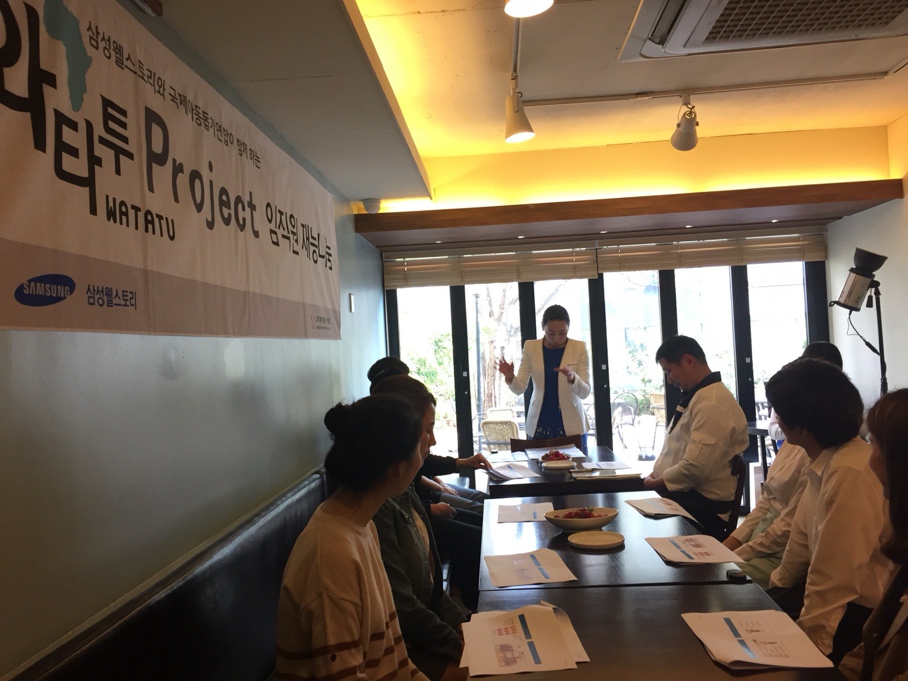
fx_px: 761
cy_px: 340
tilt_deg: +0.3
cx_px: 454
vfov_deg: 48.2
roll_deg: +3.3
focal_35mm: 29
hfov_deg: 61.7
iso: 40
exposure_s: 1/30
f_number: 2.2
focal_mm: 4.15
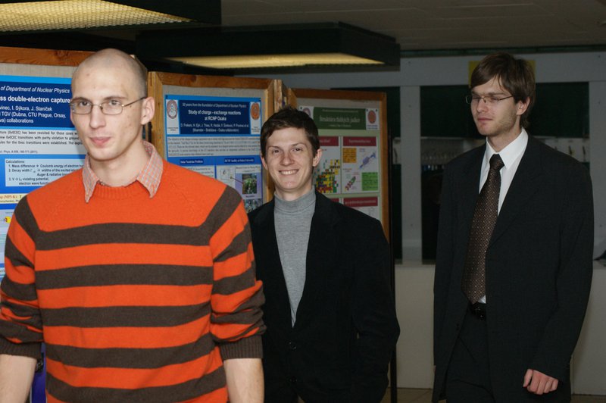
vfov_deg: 16.5
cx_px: 303
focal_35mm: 82
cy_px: 202
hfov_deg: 24.6
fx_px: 1388
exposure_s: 1/80
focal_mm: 55
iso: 400
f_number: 5.6
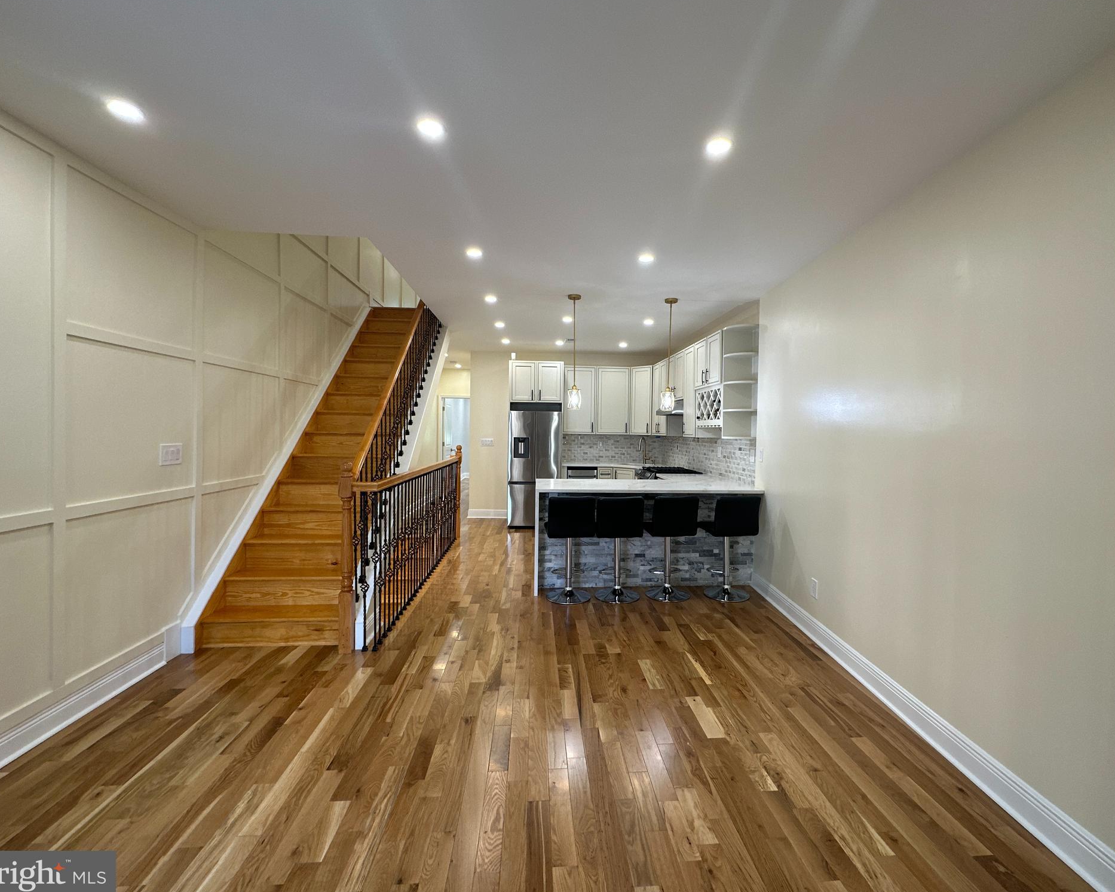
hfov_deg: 96.7
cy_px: 441
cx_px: 578
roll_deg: -0.7
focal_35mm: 15
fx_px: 495
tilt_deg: -1.6
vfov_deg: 84.0
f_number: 2.2
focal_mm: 2.22
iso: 80
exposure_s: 1/60
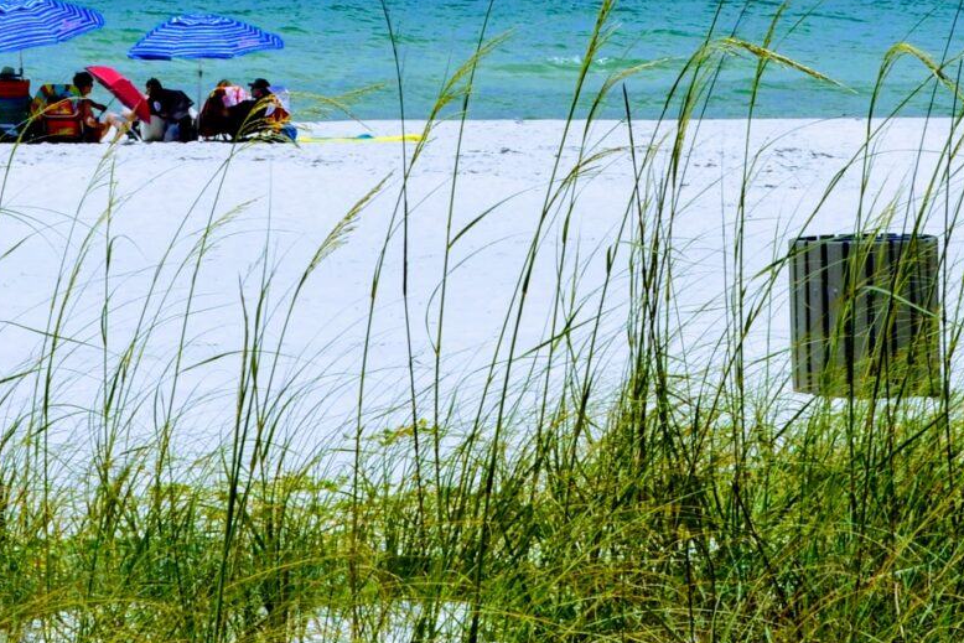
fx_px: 4231
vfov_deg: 8.6
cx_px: 563
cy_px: -72
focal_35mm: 158
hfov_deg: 13.0
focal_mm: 32
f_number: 10
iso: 100
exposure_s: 1/400
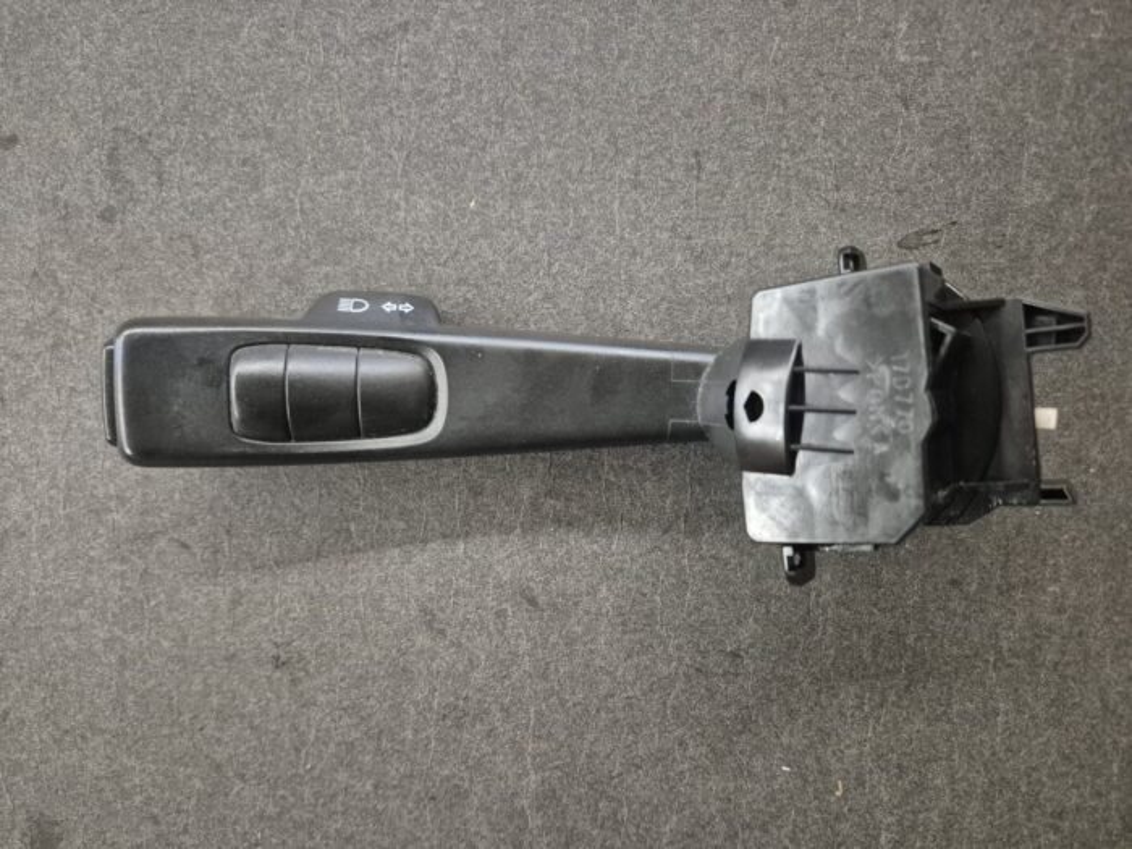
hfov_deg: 73.9
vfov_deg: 58.9
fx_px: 752
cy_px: 424
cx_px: 566
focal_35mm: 23
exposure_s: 1/100
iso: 2500
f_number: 1.8
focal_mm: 5.4
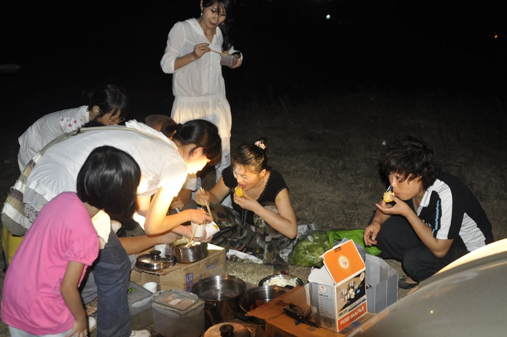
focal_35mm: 36
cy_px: 168
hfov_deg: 53.2
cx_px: 254
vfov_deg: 36.8
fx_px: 506
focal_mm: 24
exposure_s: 1/60
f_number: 2.8
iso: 800
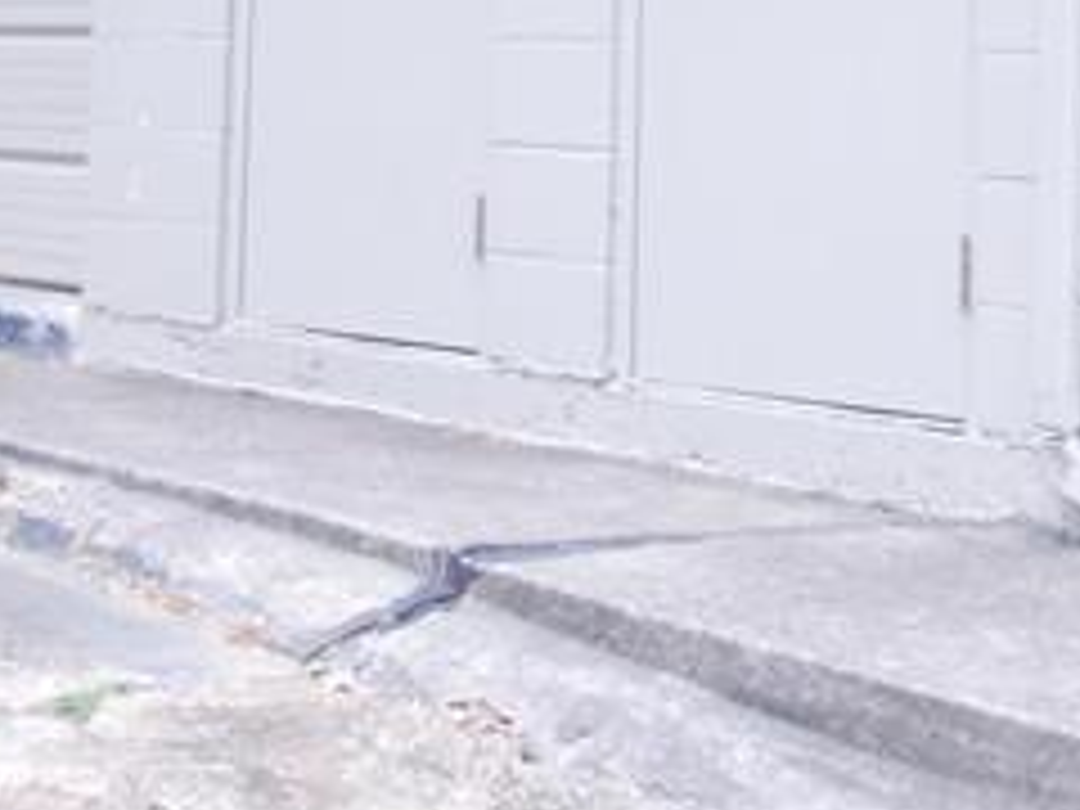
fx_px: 3463
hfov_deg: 17.6
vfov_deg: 12.8
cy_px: -342
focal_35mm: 111
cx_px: 810
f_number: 3.2
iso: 220
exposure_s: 1/250
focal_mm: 4.6
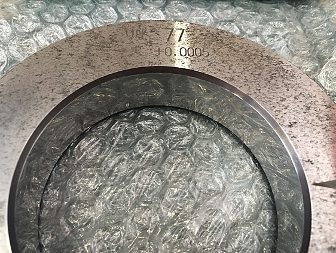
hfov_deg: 55.3
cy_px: 112
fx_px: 320
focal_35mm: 33
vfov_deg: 42.9
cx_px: 163
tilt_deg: -59.8
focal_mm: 4.15
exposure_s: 1/30
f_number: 2.2
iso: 125
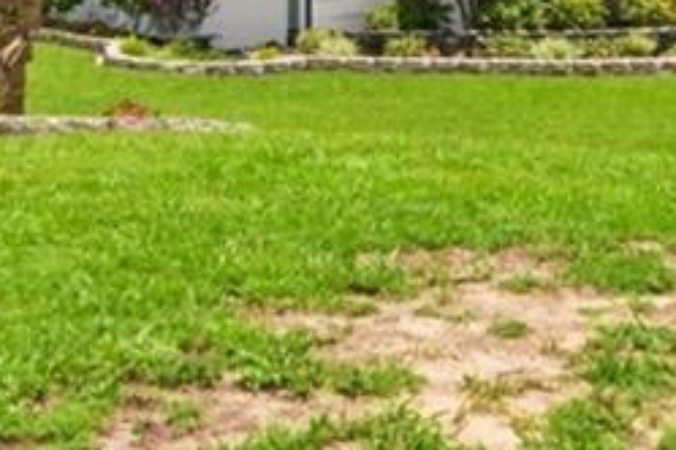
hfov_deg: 19.8
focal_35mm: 103
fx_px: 1934
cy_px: -198
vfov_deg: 12.7
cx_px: 353
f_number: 8
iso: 400
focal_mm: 16
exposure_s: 1/2000
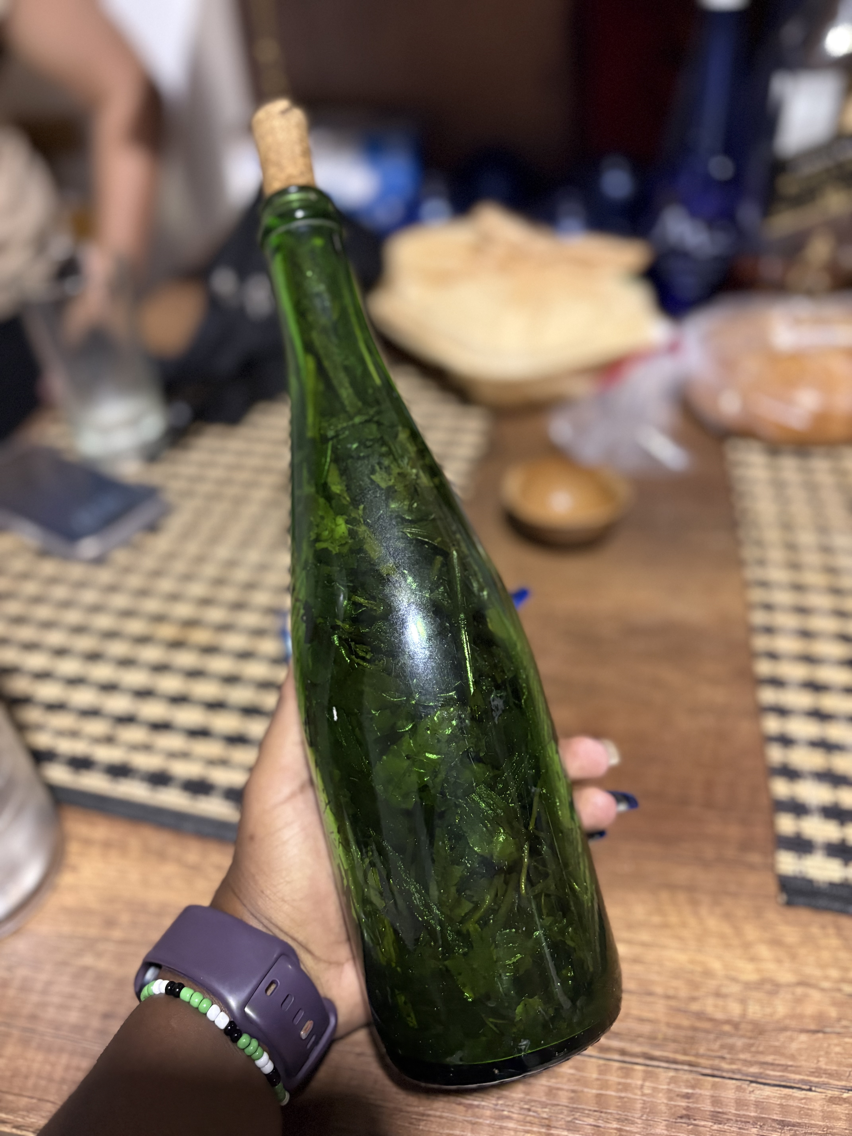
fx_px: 853
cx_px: 426
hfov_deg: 53.1
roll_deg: +3.5
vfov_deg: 67.3
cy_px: 568
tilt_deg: -39.8
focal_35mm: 26
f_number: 1.6
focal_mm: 5.96
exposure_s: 1/30
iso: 640
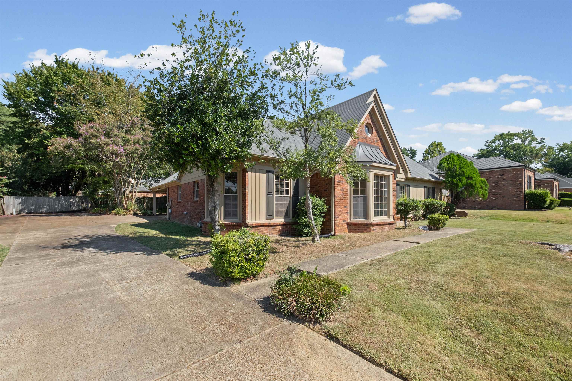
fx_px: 238
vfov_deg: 77.3
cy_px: 190
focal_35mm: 15
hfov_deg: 100.4
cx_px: 286
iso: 400
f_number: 5.6
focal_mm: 10
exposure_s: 1/800
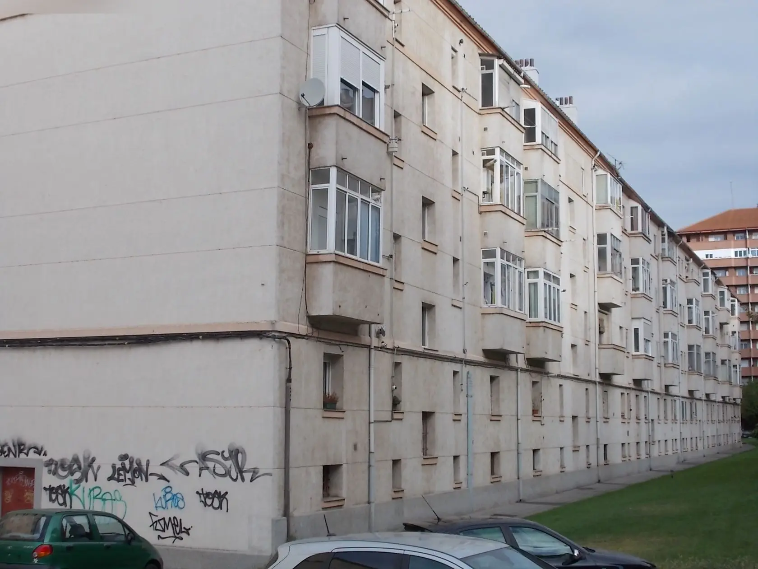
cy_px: 284
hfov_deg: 38.2
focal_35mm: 50
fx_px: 1095
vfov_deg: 29.1
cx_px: 379
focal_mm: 9
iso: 80
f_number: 4.5
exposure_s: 1/250
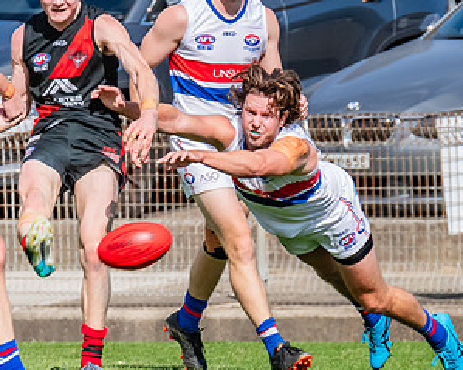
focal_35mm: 1499
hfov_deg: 1.3
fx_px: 20534
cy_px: 157
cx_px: 104
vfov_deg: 1.0
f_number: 10
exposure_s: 1/1600
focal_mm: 420
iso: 800
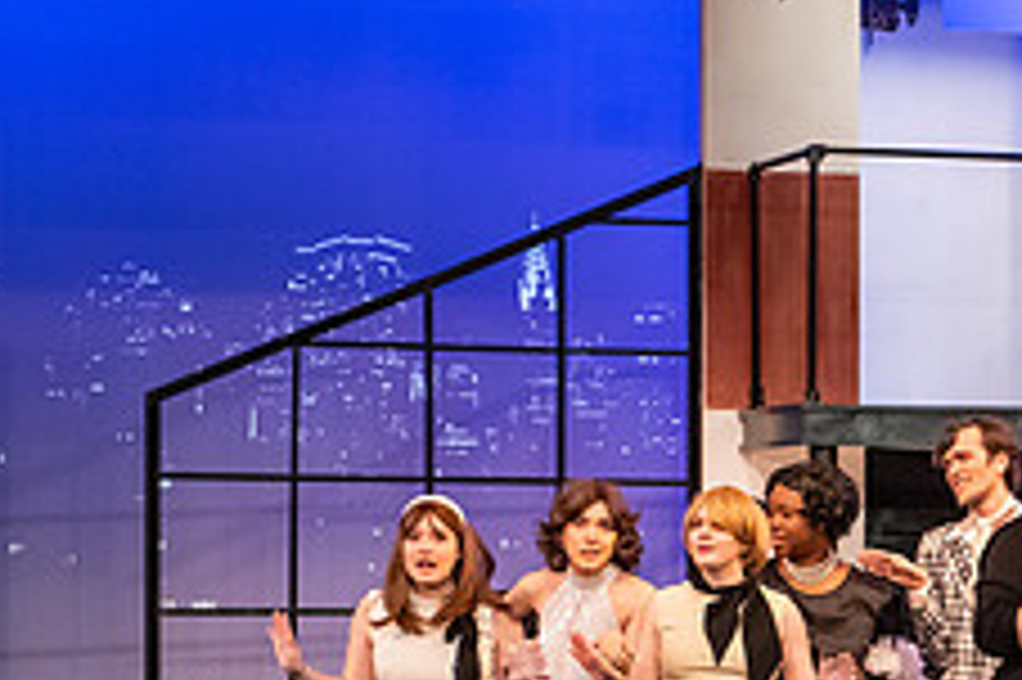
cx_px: 1207
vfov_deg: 7.6
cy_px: 628
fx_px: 5078
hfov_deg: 11.3
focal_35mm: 179
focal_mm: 70
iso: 4000
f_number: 3.5
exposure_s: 1/200
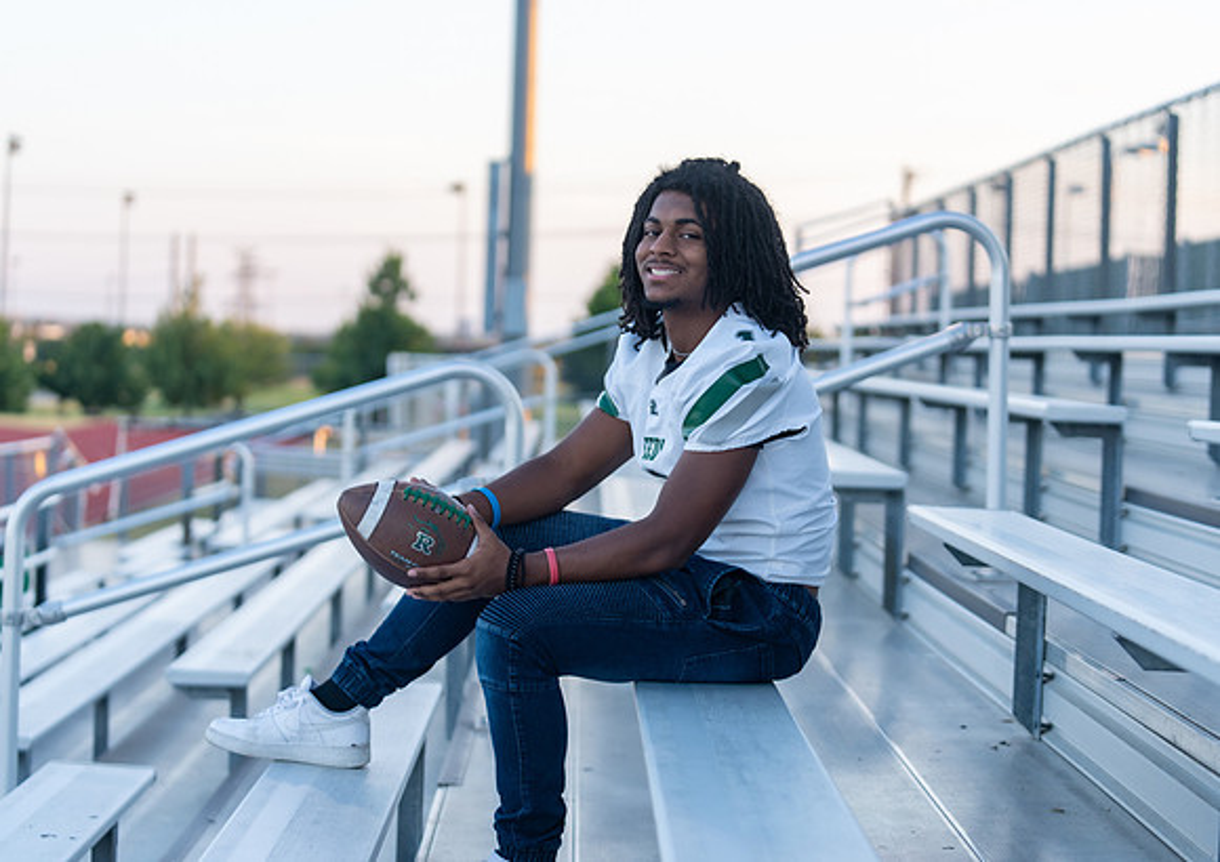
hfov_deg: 25.9
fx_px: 2654
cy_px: 432
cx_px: 648
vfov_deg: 18.5
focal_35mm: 77
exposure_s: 1/320
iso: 320
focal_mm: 70
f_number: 2.8
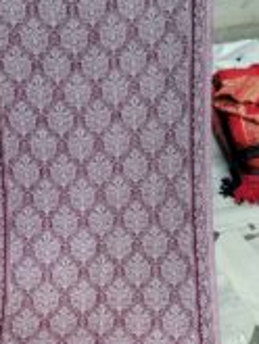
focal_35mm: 63
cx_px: 107
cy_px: 225
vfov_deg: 30.5
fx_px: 628
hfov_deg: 23.3
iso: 800
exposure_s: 1/50
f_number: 1.8
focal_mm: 5.4
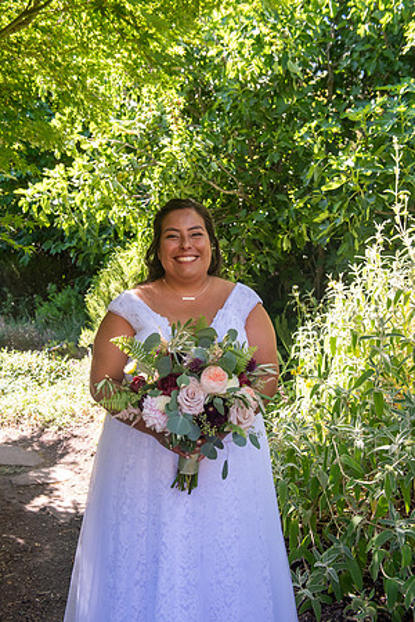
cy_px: 311
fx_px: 622
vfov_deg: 53.1
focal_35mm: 36
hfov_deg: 36.9
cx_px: 208
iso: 640
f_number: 4.5
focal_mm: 36
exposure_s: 1/250
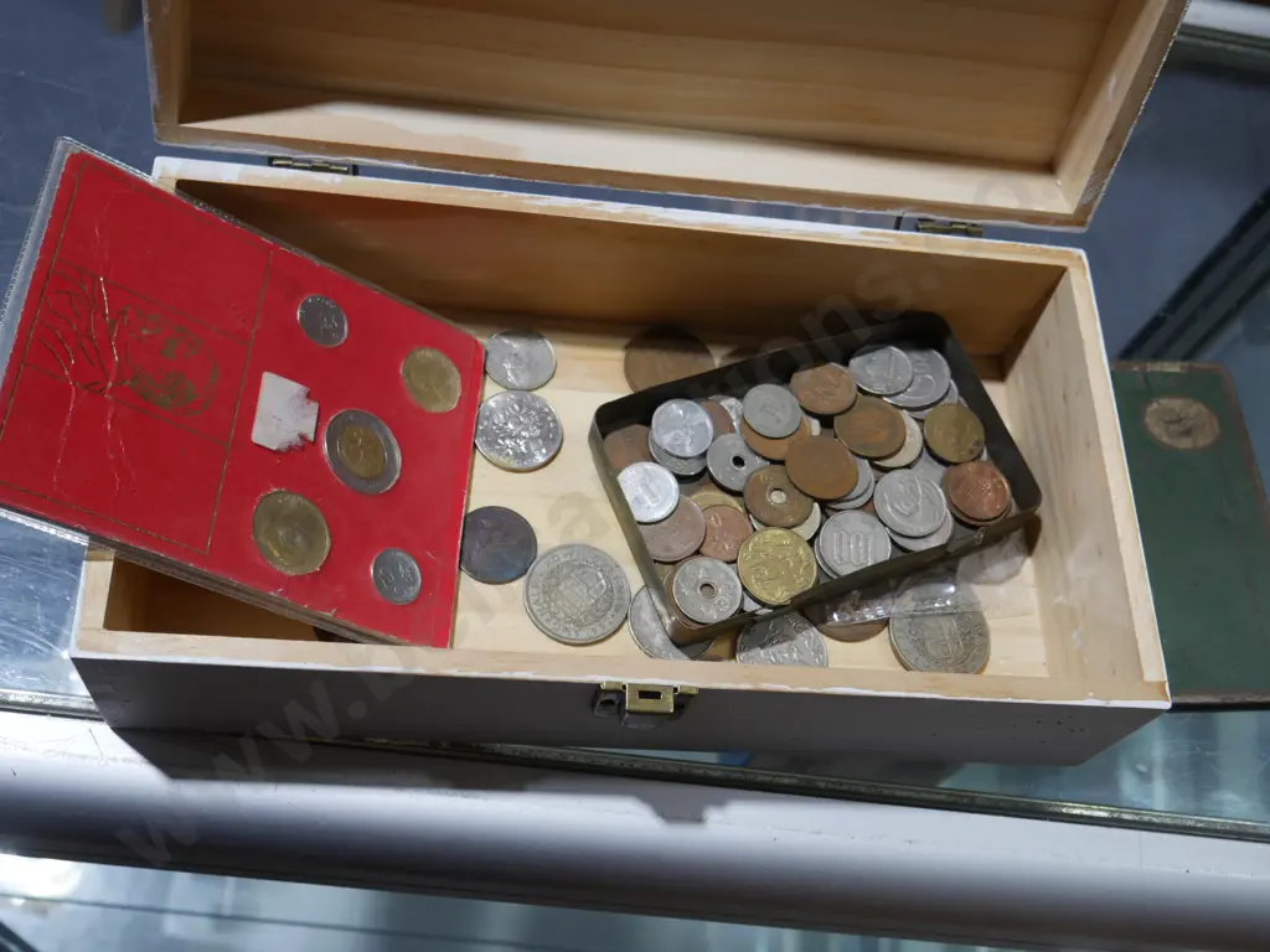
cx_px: 635
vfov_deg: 36.0
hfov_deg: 46.8
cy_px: 476
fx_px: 1468
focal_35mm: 40
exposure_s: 1/60
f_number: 4.4
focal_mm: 20
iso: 200
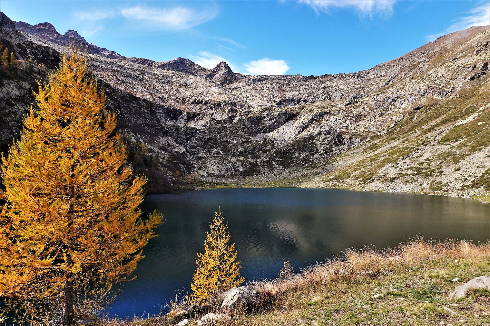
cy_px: 163
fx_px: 327
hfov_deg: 73.7
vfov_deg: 53.1
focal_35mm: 24
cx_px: 245
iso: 64
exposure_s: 1/200
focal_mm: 9
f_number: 5
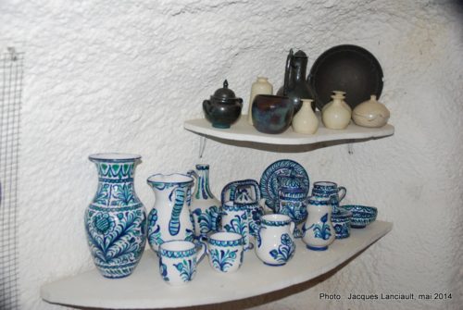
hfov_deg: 51.2
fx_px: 483
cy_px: 155
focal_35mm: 38
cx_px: 232
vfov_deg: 35.6
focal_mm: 25
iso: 100
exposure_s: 1/125
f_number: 4
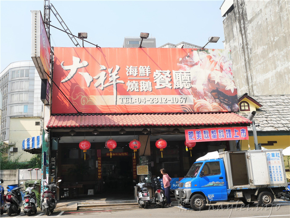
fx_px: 251
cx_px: 145
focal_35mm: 30
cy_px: 109
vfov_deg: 46.8
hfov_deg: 60.0
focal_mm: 15
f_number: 4.5
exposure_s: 1/800
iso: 200
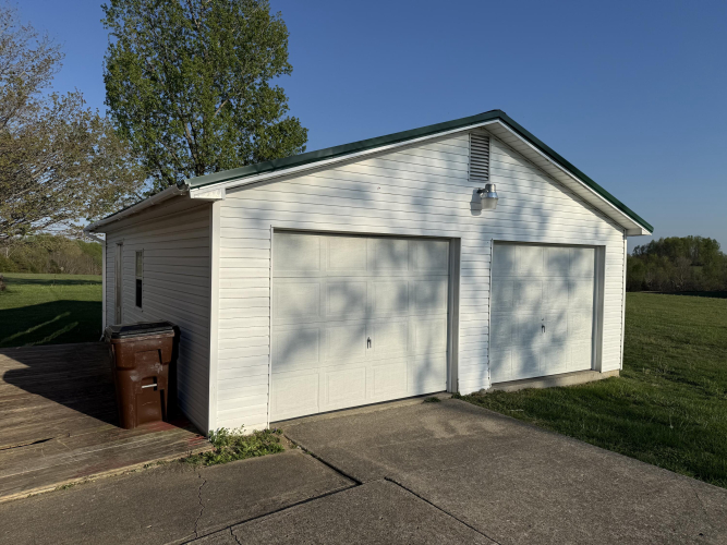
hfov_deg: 71.6
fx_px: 504
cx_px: 364
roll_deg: -0.8
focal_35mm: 24
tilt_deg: -1.2
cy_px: 272
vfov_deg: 56.8
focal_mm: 6.76
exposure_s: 1/9091
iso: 80
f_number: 1.78
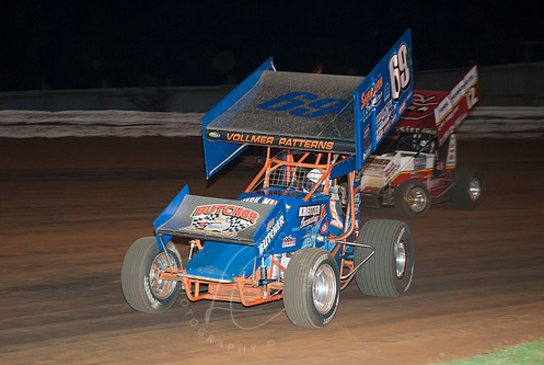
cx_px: 244
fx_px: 1271
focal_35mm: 84
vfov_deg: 16.3
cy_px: 184
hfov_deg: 24.1
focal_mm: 48
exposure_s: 1/160
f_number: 4.5
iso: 200
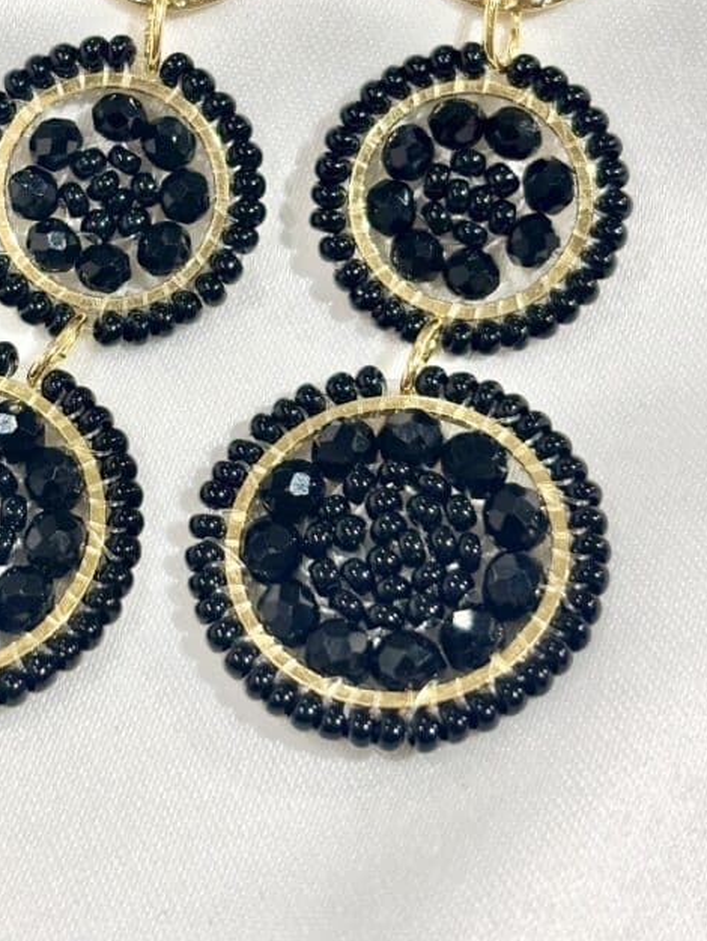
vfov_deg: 22.8
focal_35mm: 85
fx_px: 2313
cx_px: 164
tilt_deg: -50.9
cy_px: 269
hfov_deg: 17.3
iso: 25
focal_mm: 5.96
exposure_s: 1/158
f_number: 1.6
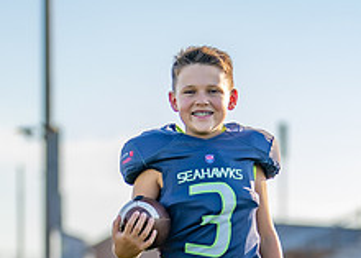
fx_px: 1435
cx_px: 240
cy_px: 330
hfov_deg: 14.3
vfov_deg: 10.1
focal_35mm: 140
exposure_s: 1/4000
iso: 100
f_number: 1.2
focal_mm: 50
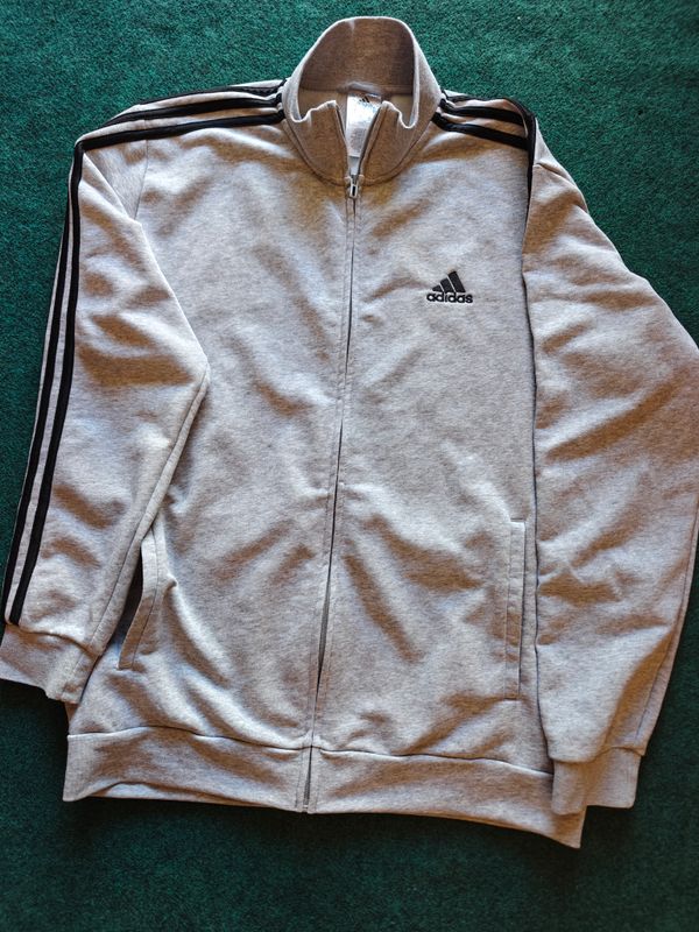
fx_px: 619
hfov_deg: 58.9
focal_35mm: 23
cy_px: 466
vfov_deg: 73.9
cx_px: 350
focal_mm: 6.06
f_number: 1.6
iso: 200
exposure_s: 1/100
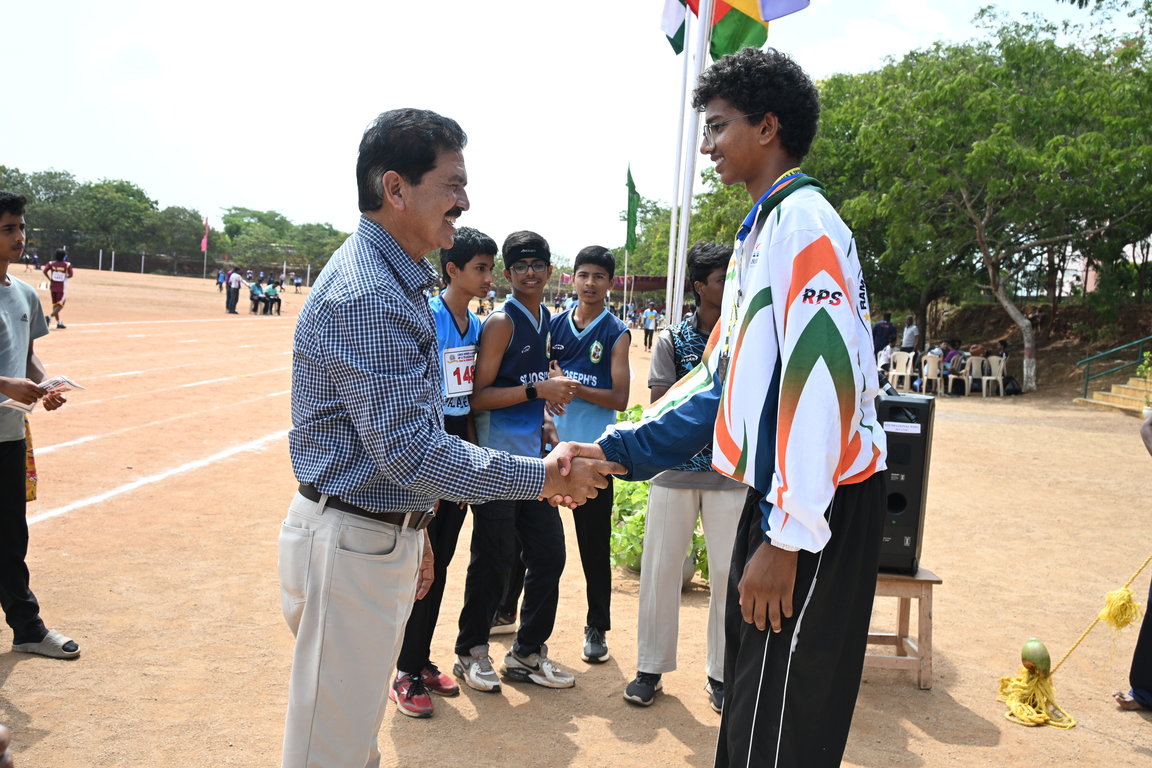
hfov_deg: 43.0
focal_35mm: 46
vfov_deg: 29.4
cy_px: 384
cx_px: 576
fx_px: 1464
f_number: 7.1
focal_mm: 30.5
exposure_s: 1/200
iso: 100
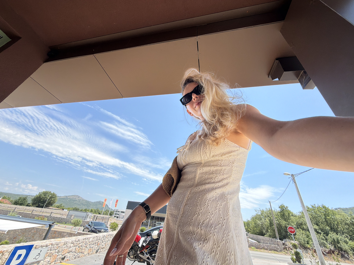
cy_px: 132
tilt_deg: +31.9
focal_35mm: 14
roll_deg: -6.5
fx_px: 143
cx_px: 177
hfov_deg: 102.1
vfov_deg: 85.7
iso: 25
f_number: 2.2
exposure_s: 1/770
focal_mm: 2.22
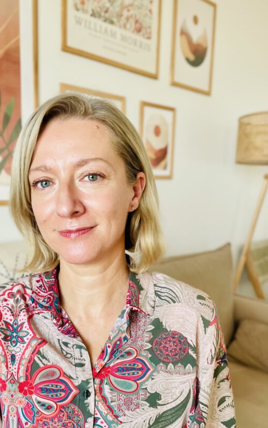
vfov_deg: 54.9
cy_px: 259
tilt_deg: -9.5
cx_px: 108
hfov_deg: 36.2
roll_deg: -1.3
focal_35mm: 35
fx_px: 409
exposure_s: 1/121
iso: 125
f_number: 1.6
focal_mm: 4.2
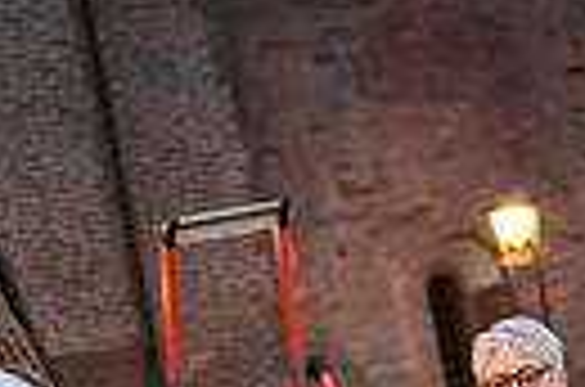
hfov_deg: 11.5
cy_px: 450
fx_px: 2885
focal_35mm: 178
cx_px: 124
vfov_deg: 7.6
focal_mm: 35
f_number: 1.4
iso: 2000
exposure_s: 1/250
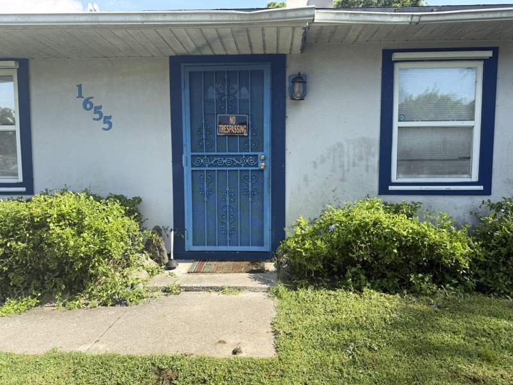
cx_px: 256
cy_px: 192
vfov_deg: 56.8
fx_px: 356
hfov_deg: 71.6
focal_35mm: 24
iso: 80
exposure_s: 1/1812
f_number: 1.78
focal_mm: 6.76
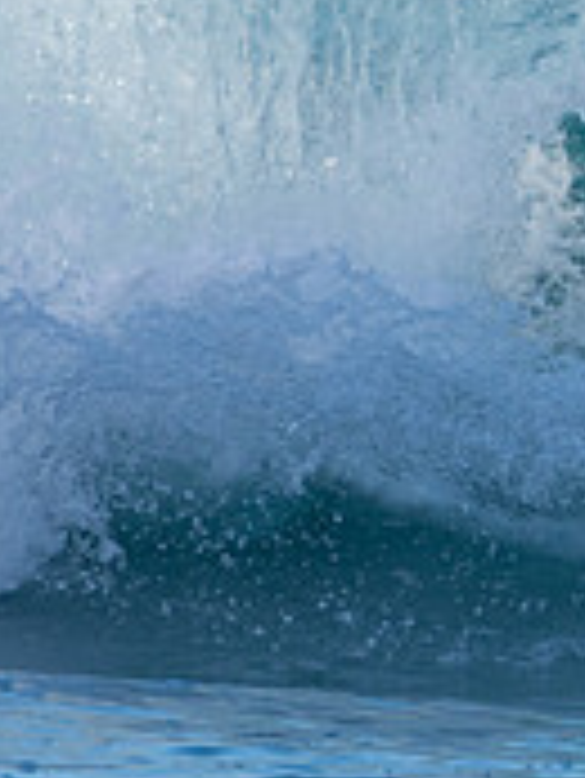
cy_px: 128
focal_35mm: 2415
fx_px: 54350
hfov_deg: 0.6
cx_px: 1220
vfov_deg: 0.8
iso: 360
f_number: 5.6
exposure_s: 1/1000
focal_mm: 500
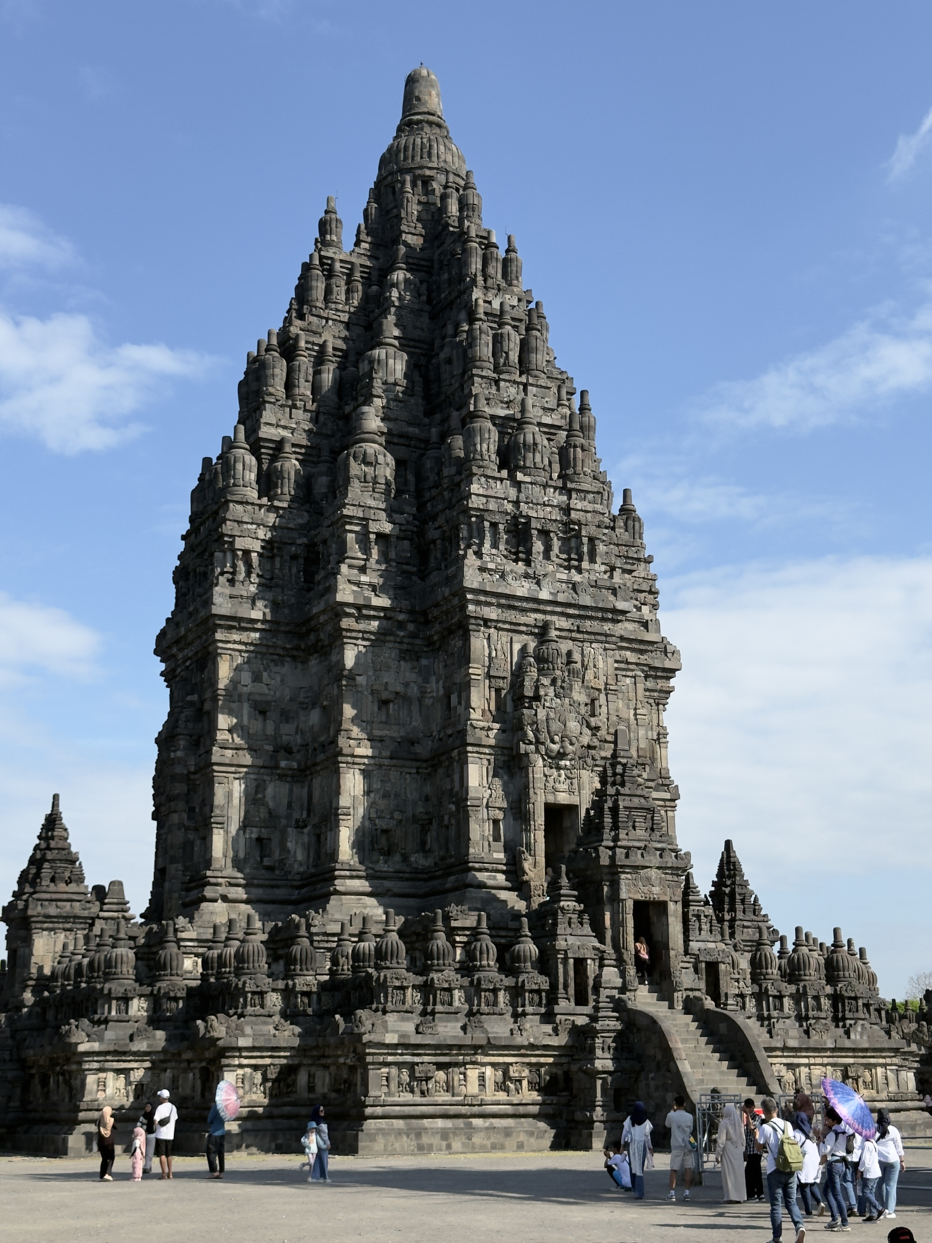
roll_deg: -0.1
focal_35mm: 48
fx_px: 1723
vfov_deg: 39.7
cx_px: 466
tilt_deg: +15.5
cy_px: 622
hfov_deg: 30.3
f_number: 1.78
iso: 64
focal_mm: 6.76
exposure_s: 1/3226
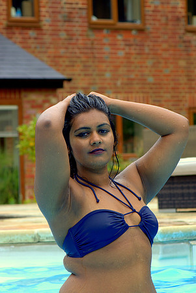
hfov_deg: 9.2
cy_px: 146
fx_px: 1222
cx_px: 98
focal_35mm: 150
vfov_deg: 13.7
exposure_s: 1/80
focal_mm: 100
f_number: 6.3
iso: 100
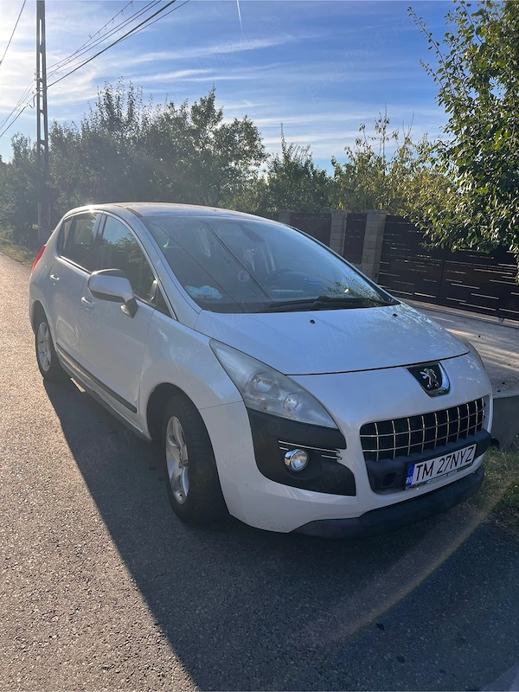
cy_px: 346
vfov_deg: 67.3
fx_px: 520
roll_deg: -4.0
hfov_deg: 53.1
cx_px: 260
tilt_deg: -14.5
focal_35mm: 26
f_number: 1.5
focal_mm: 5.7
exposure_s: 1/2299
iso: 50
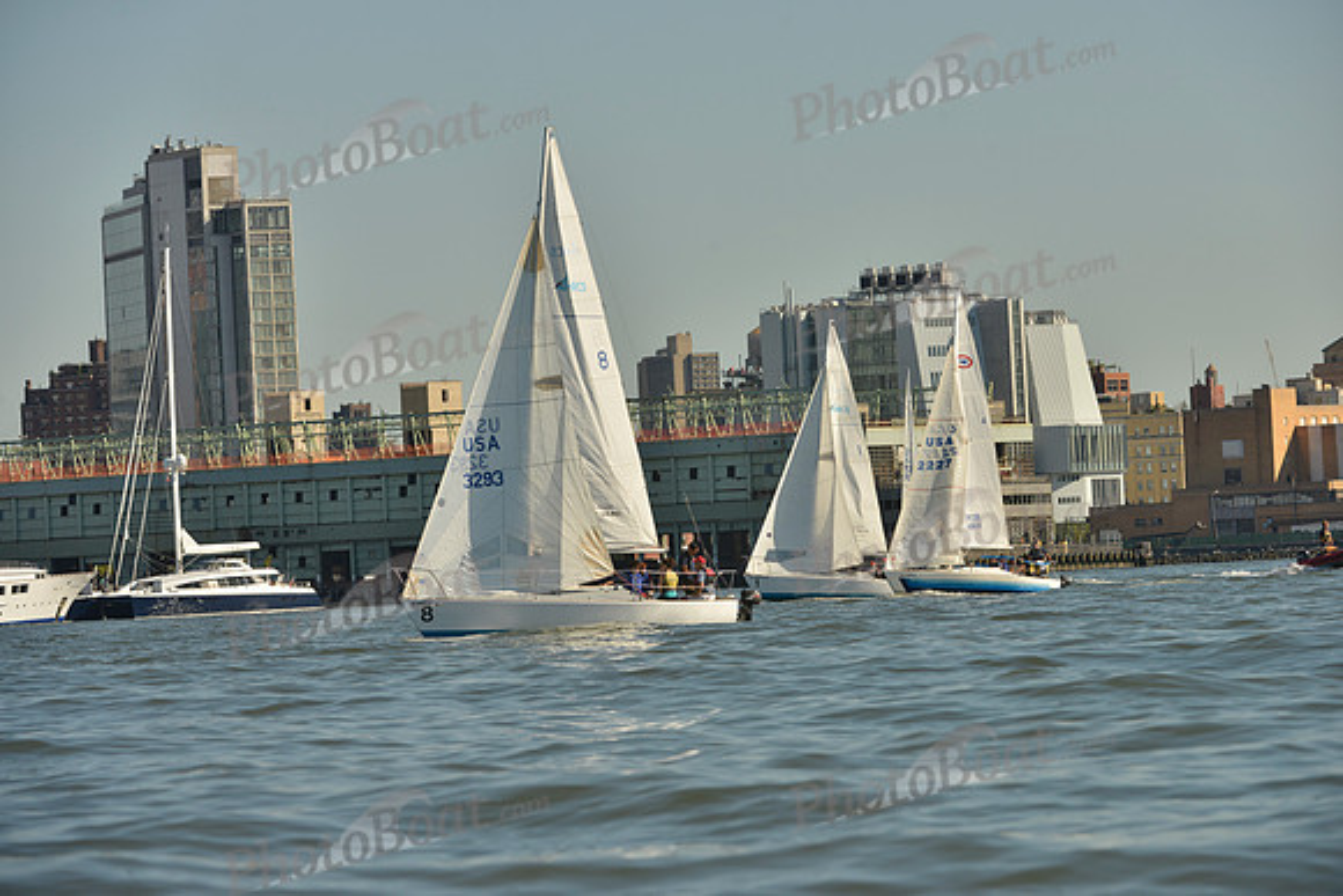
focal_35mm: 200
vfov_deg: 6.9
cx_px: 672
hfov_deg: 10.3
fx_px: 7463
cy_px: 448
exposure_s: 1/1000
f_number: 6.3
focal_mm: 200
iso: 200
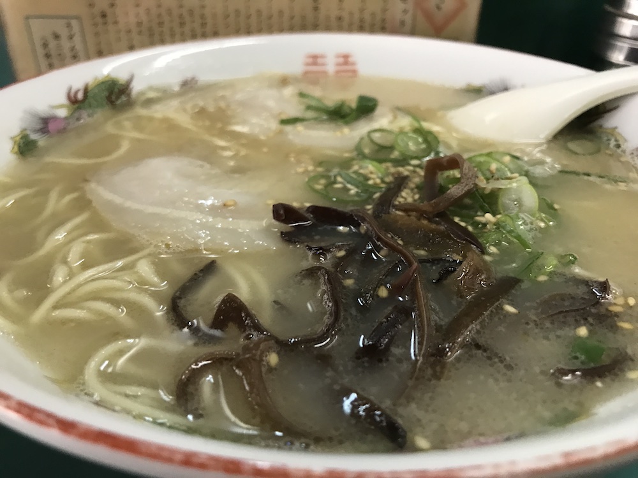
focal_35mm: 28
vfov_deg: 49.7
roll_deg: +0.1
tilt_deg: -33.1
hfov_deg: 63.4
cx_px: 319
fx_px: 516
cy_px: 239
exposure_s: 1/15
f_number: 1.8
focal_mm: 3.99
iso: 40
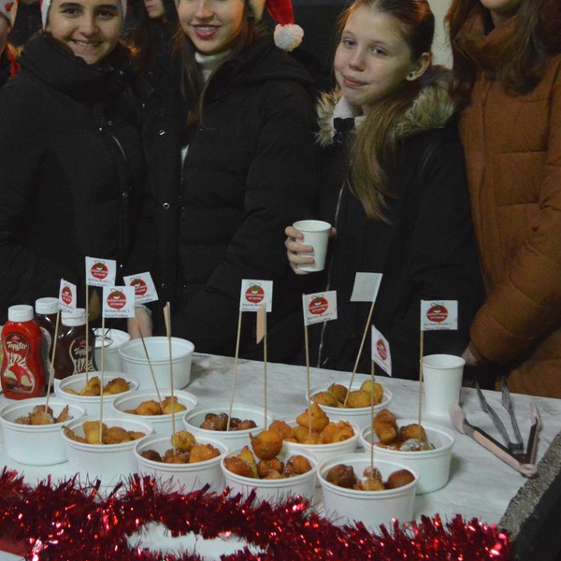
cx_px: 192
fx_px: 1265
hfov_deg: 24.9
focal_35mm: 69
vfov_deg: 24.5
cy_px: 100
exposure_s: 1/60
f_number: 4
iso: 3200
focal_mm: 20
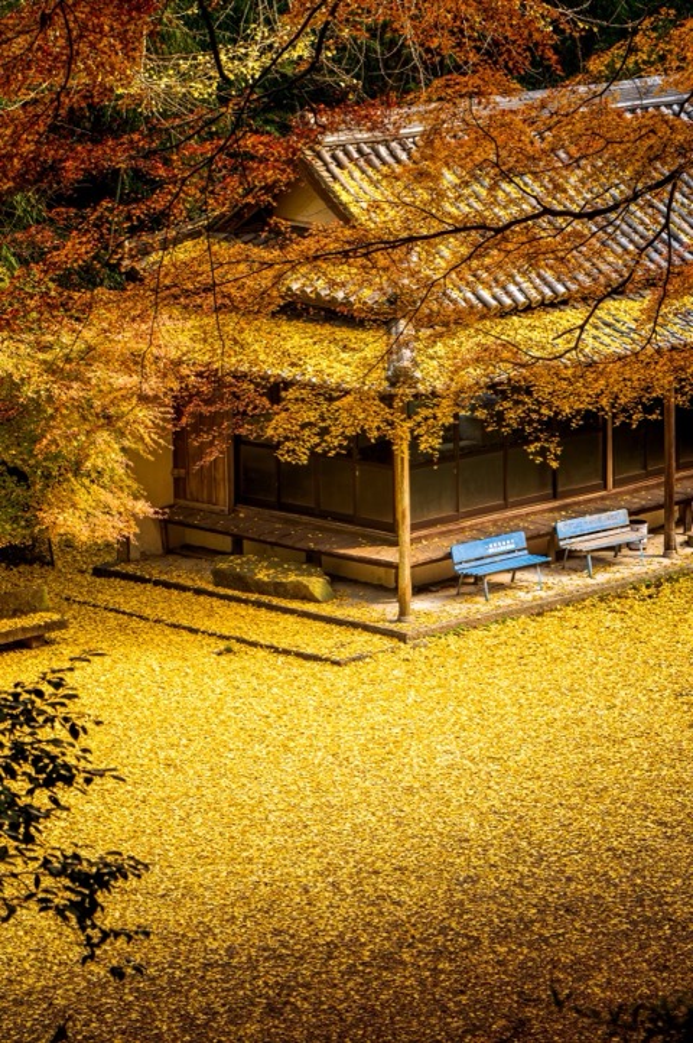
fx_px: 3761
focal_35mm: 130
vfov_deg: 15.8
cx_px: 346
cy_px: 522
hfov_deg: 10.5
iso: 100
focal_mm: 130
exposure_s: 1/13
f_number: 8
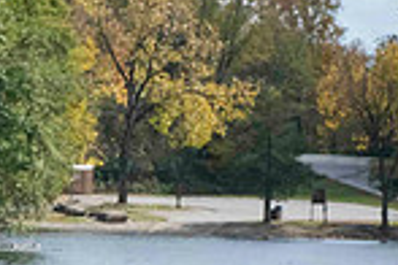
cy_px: 485
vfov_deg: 4.3
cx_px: -257
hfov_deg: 6.4
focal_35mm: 316
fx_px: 3493
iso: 800
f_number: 14
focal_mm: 80
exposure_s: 1/640
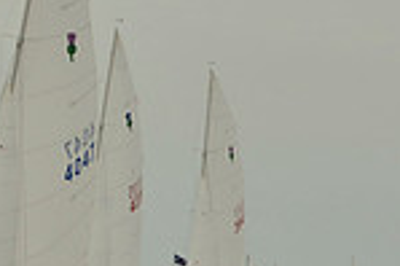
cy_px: 66
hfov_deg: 7.3
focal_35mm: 273
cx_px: -330
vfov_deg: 5.0
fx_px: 3030
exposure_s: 1/640
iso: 400
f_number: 13
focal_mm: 70
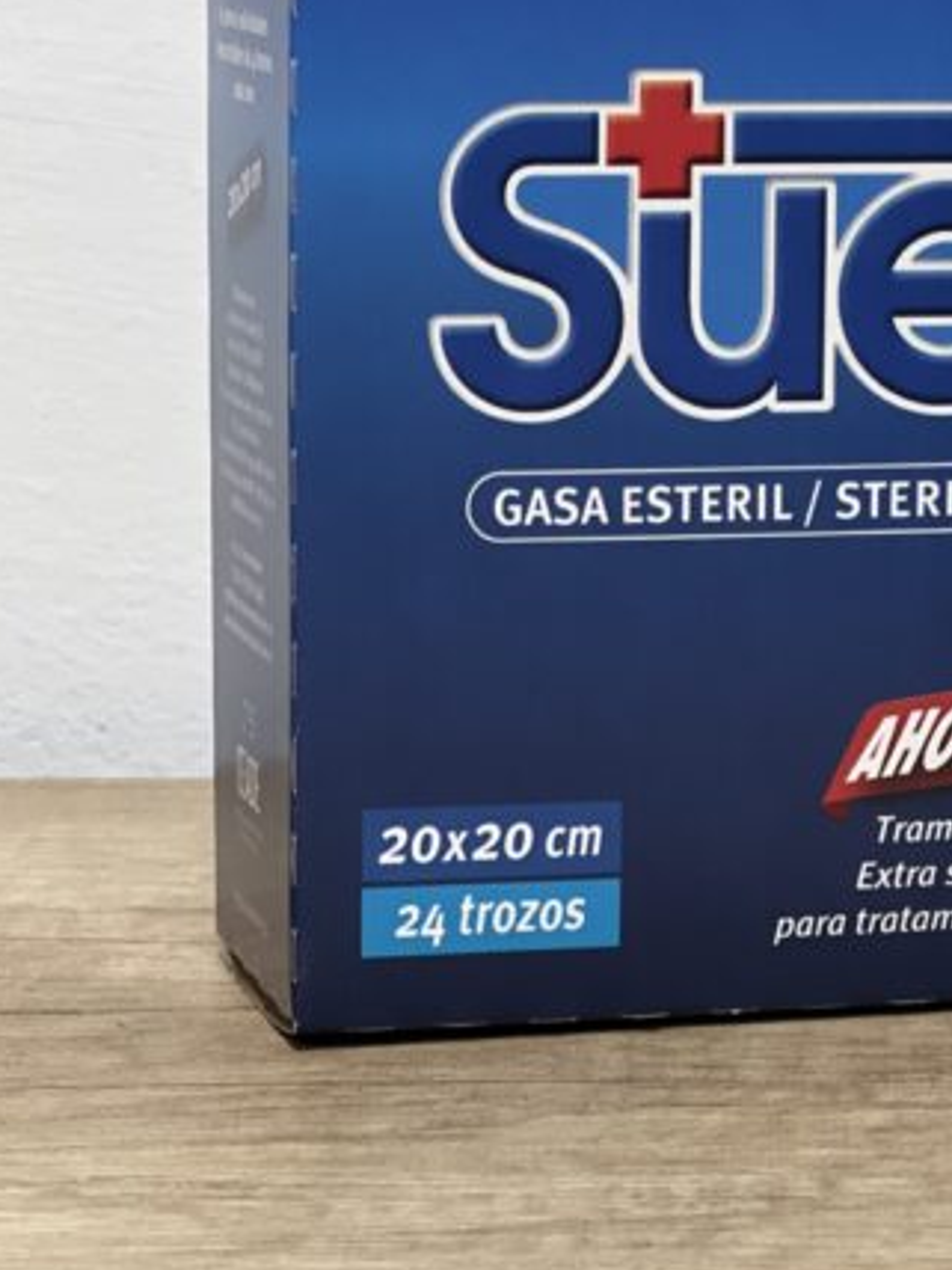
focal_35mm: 144
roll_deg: -0.6
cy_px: 457
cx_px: 824
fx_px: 5280
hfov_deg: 10.3
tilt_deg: -5.9
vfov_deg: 13.7
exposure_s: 1/33
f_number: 2.8
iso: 320
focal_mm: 9
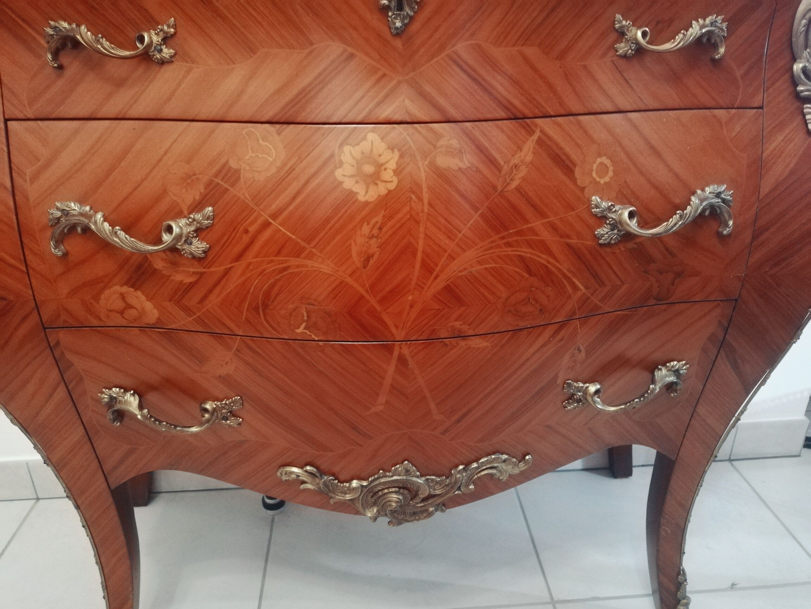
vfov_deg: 53.1
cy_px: 304
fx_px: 609
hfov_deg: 67.3
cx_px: 406
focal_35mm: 26
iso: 1000
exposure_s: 1/16.7
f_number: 2.2
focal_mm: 3.81
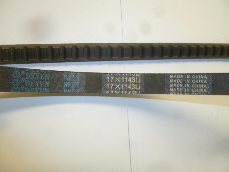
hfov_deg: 63.4
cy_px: 86
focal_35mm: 28
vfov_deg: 49.7
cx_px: 114
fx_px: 185
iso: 200
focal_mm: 5
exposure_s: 1/30
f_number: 3.3
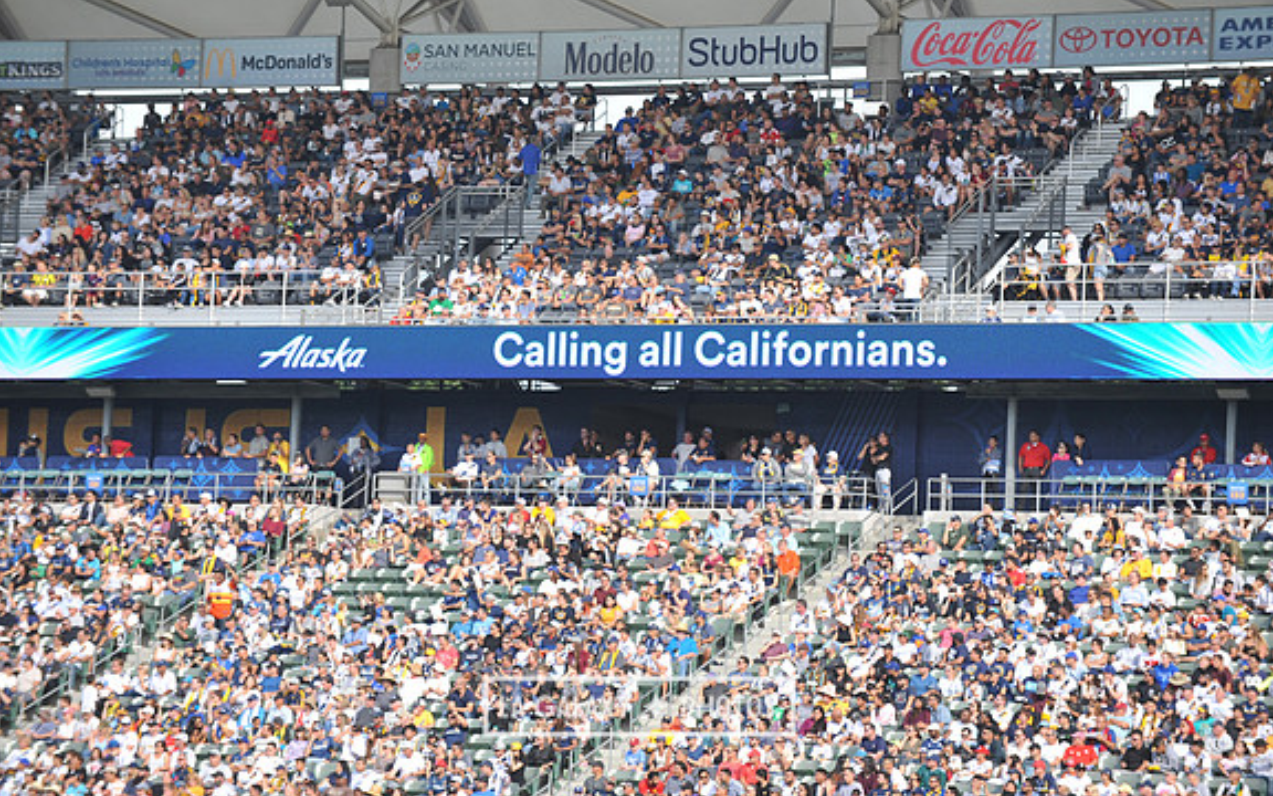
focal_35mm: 164
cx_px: 639
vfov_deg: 8.0
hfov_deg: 12.8
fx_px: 5690
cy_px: 374
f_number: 5
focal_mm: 160
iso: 500
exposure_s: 1/1250
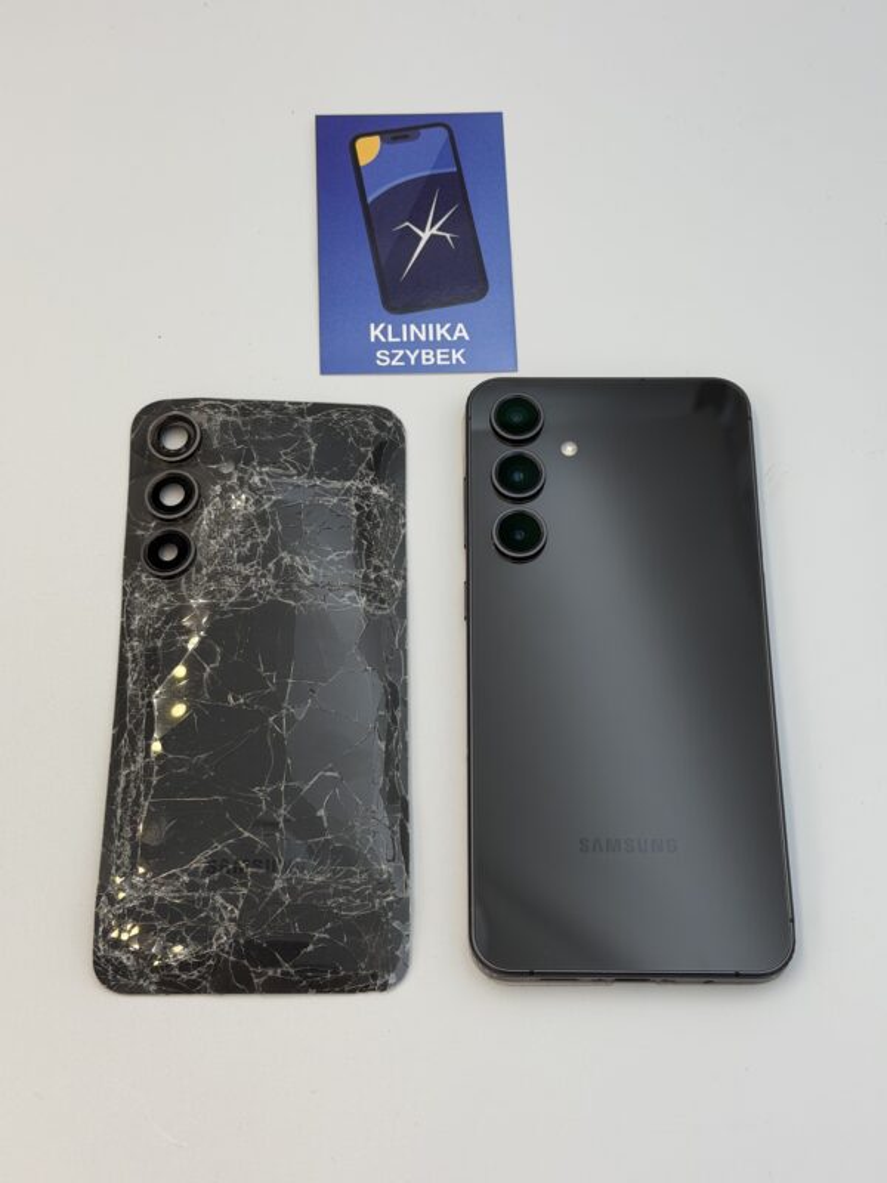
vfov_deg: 39.7
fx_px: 1640
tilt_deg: -66.9
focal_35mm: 48
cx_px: 444
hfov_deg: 30.3
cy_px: 592
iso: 64
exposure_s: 1/663
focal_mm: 6.76
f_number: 1.78
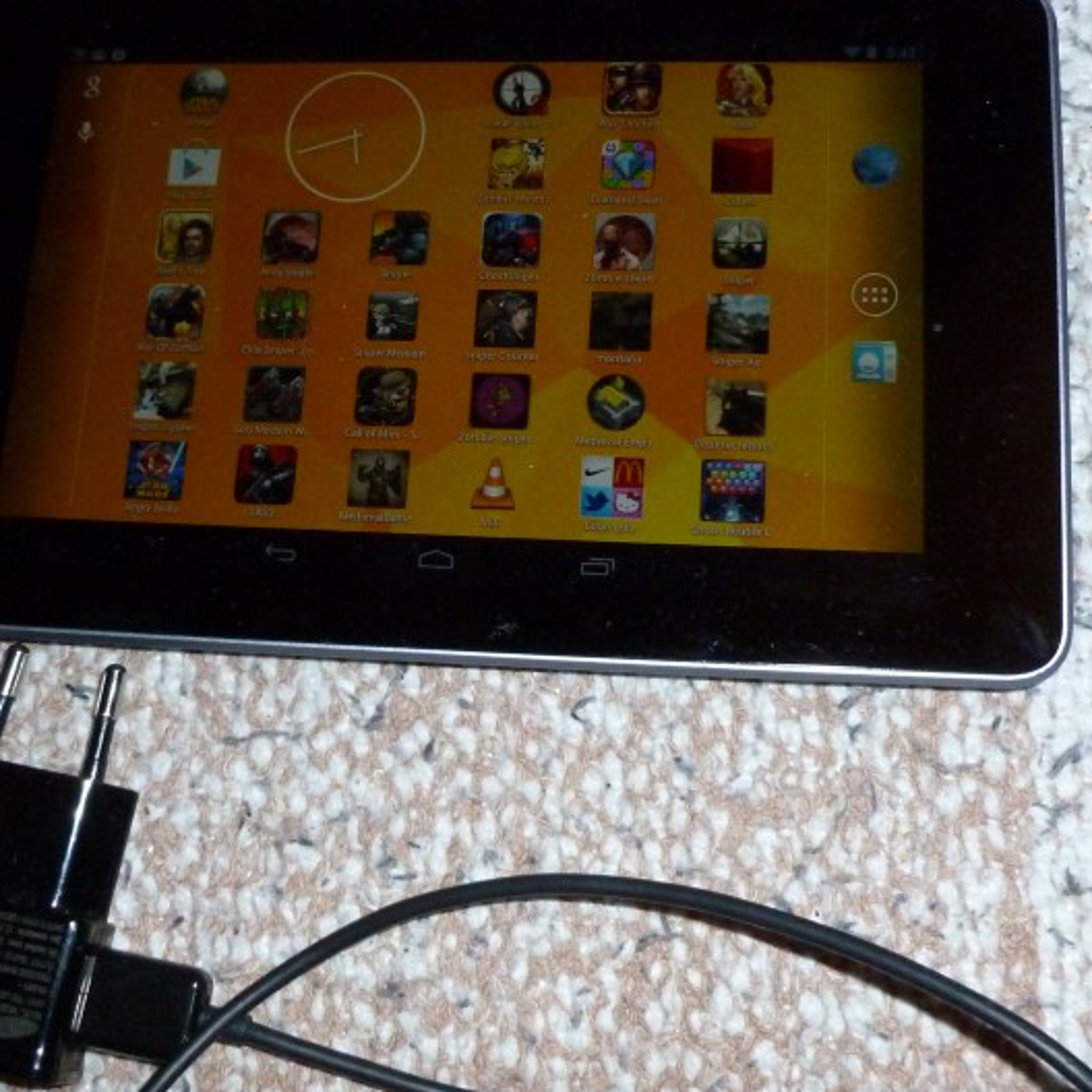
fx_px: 1713
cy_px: 370
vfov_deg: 35.0
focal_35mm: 48
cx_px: 486
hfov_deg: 35.3
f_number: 3.3
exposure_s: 1/60
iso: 400
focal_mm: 5
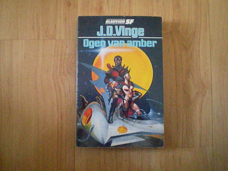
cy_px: 86
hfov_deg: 49.0
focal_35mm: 38
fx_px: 250
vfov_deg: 37.7
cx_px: 114
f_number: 3.1
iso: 2619
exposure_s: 1/50
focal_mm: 6.3
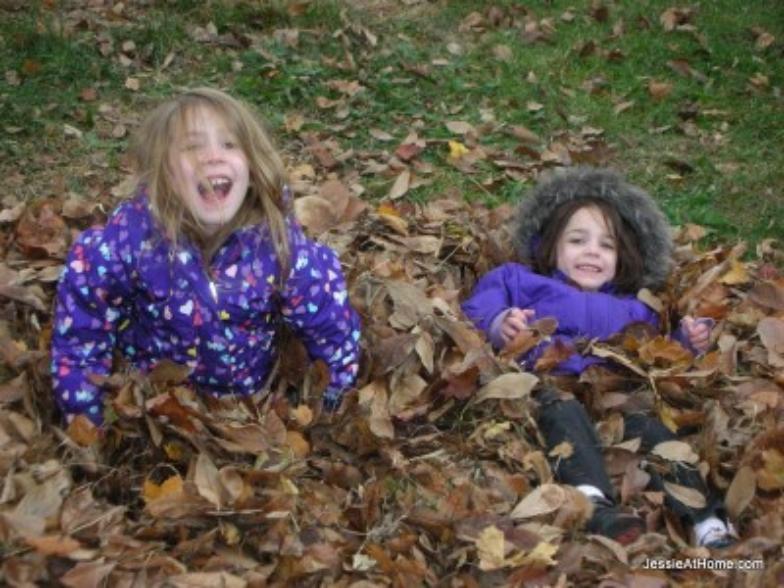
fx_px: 1653
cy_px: 294
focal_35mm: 73
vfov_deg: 20.2
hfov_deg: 26.7
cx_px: 392
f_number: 4.4
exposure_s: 1/120
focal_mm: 12.2
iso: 190
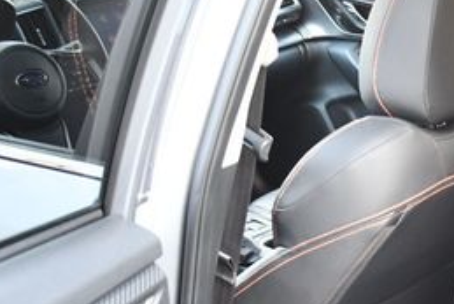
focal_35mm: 89
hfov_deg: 21.5
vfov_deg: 14.9
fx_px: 1123
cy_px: 353
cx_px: 519
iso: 1000
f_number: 3.5
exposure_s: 1/125
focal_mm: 18
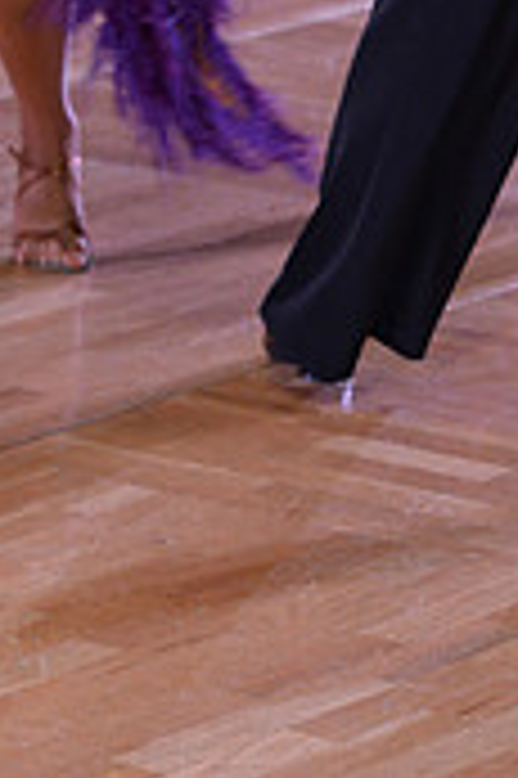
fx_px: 6250
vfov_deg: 7.0
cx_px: 313
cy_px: -364
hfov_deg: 4.7
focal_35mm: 289
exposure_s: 1/250
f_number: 4.5
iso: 1600
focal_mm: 86
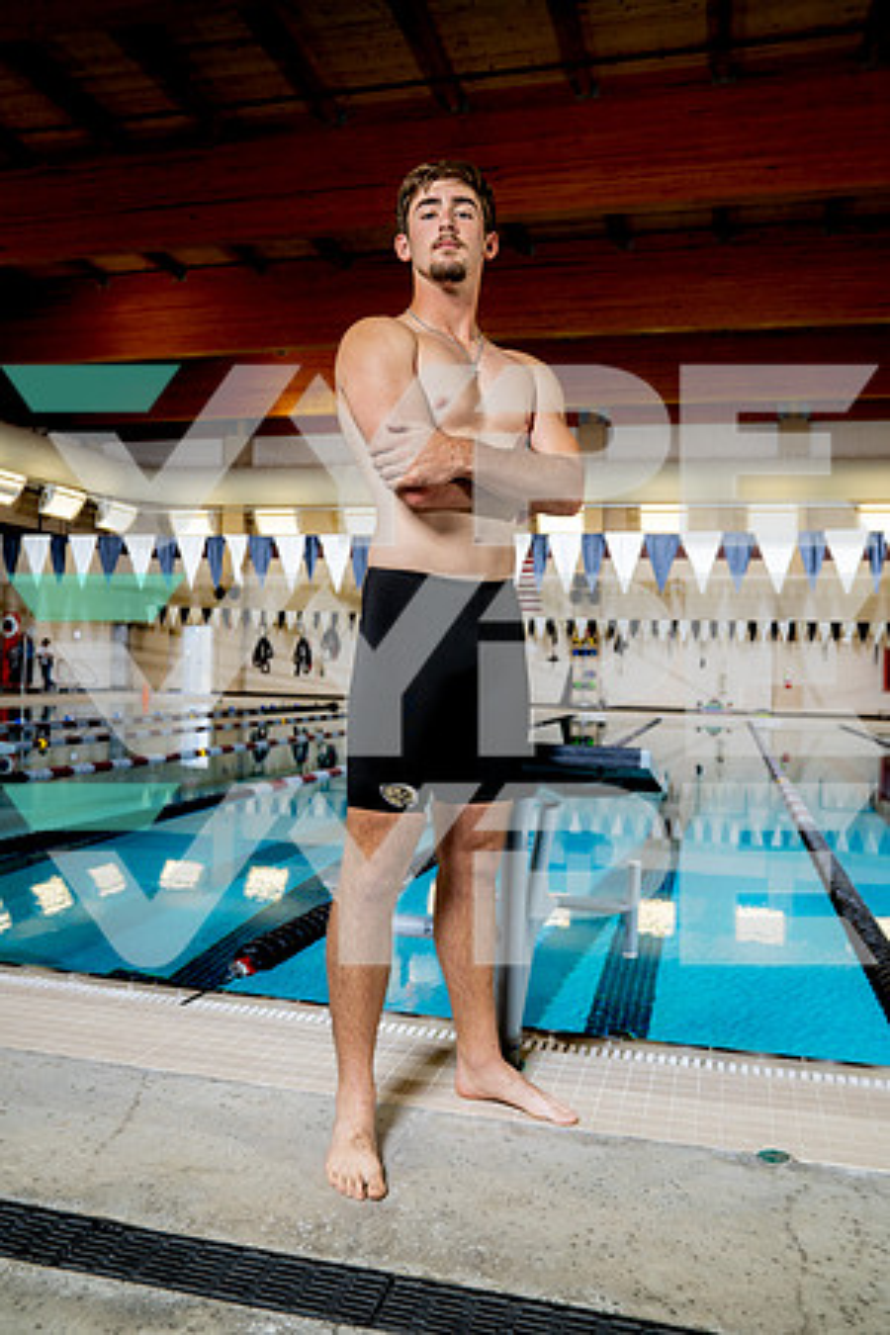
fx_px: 1038
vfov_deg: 65.5
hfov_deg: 46.4
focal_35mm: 28
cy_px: 668
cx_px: 445
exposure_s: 1/250
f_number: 5.6
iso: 320
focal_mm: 28
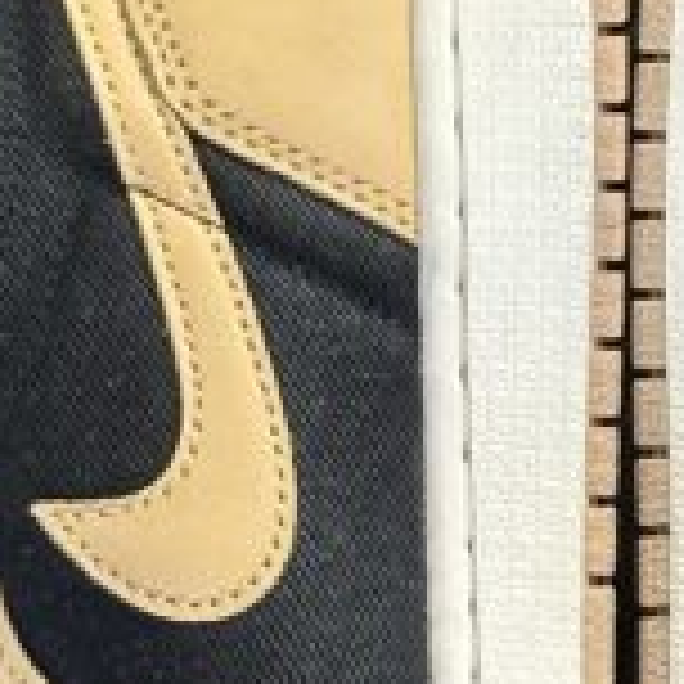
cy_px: 677
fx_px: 4985
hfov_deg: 7.8
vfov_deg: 7.8
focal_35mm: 223
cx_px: 626
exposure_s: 1/50
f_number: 1.78
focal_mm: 6.86
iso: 250
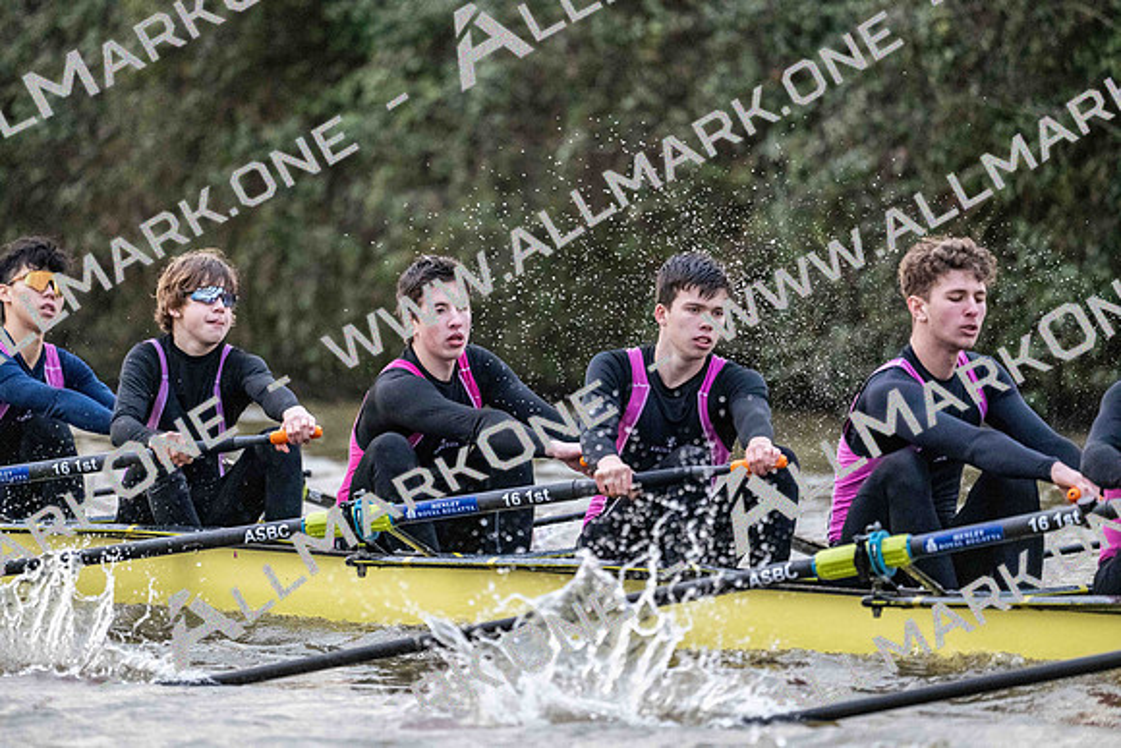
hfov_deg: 5.2
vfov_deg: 3.4
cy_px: 374
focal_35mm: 400
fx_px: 12458
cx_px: 560
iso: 11400
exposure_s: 1/1600
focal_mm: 400
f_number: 4.5
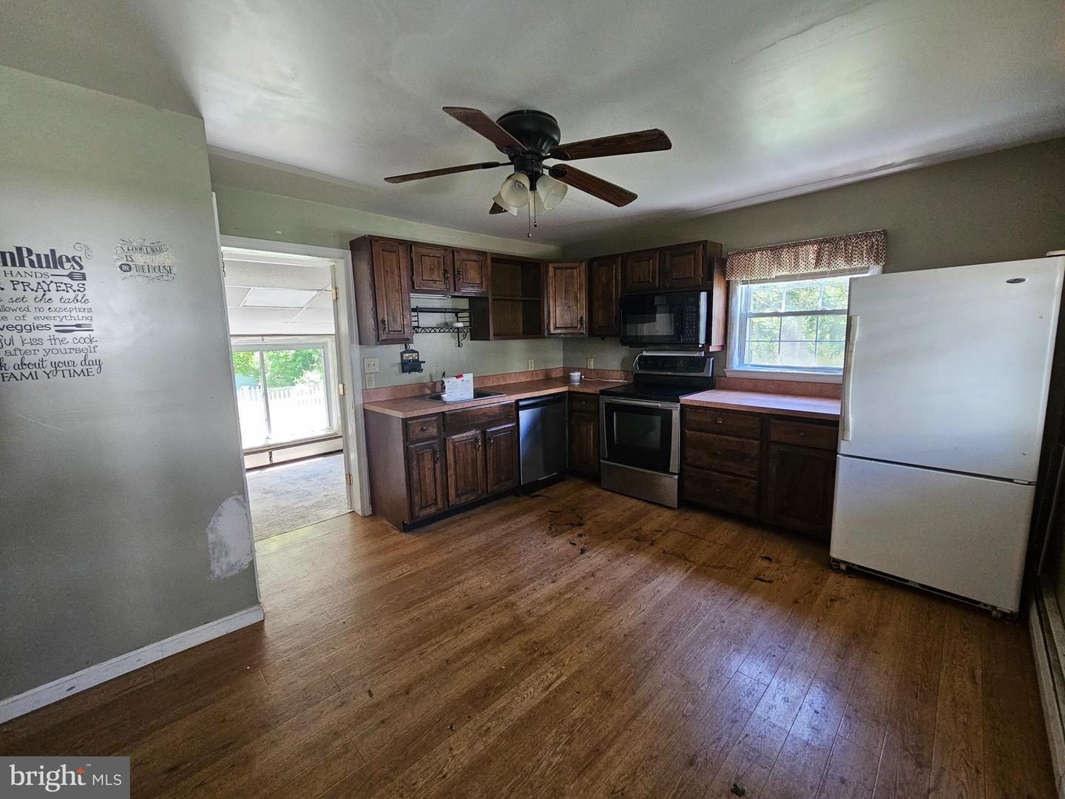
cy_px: 400
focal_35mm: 13
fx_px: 400
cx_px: 532
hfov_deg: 106.2
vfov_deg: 89.9
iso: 400
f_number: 2.2
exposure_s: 1/40
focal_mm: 2.2
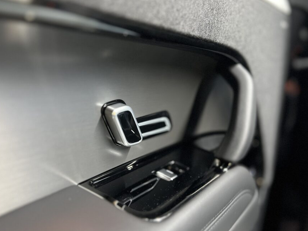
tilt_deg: -16.2
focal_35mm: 31
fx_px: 276
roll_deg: -3.6
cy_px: 114
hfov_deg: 58.3
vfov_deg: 45.4
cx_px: 150
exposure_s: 1/35
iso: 640
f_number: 1.5
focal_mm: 5.7
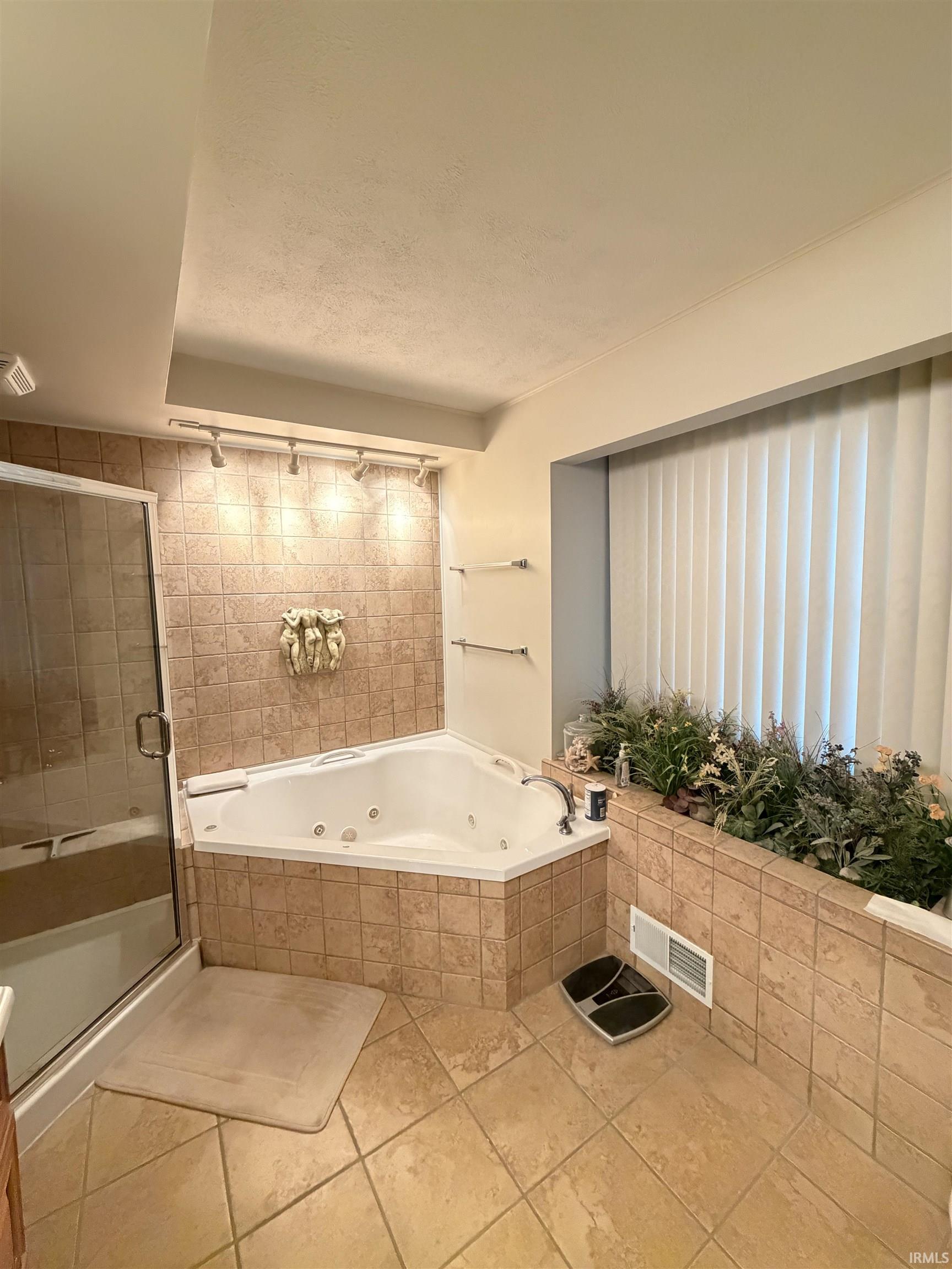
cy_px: 634
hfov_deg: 85.7
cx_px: 476
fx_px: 513
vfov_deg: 102.1
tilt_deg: -5.0
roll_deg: +1.5
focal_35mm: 14
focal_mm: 2.22
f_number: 2.2
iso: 1000
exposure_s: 1/40
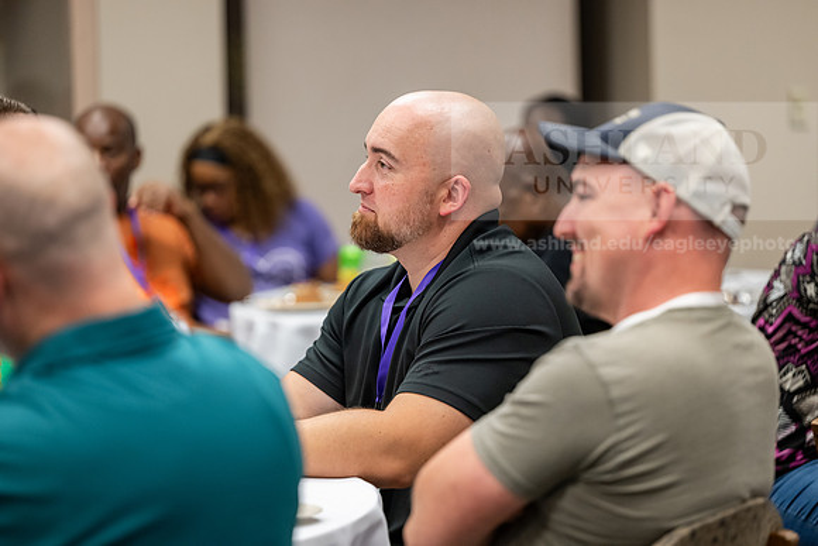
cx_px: 409
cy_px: 273
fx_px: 3182
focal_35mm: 140
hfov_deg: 14.7
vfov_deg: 9.8
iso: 1600
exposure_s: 1/160
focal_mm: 140
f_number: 2.8
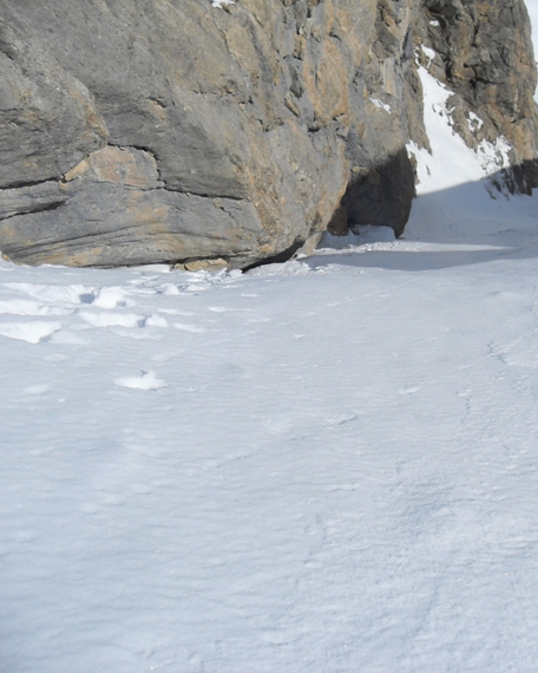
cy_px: 336
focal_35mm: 46
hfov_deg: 31.9
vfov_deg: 40.3
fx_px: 916
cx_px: 426
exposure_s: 1/750
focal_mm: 6.3
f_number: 7
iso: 80
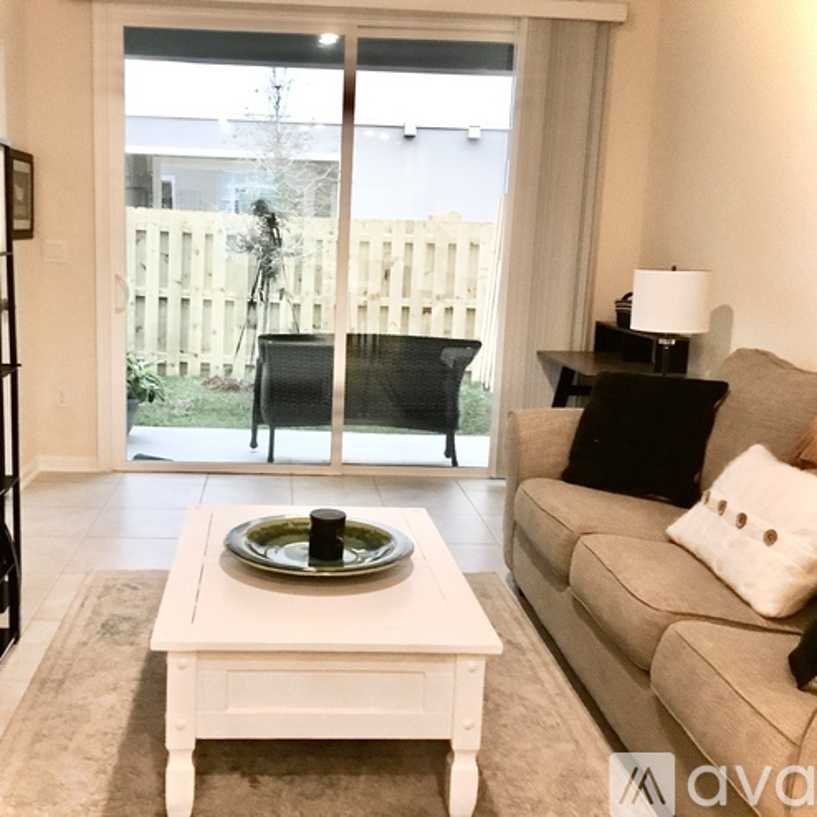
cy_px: 405
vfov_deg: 44.9
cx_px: 325
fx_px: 988
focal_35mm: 37
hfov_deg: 44.7
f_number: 2.4
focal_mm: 3.3
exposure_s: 1/30
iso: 125
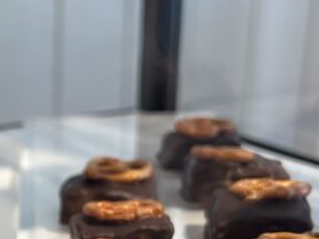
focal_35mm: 95
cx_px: -80
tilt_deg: -23.0
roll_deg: +1.5
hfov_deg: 19.3
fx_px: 875
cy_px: 291
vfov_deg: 15.0
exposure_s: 1/120
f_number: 1.5
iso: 100
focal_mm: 5.7
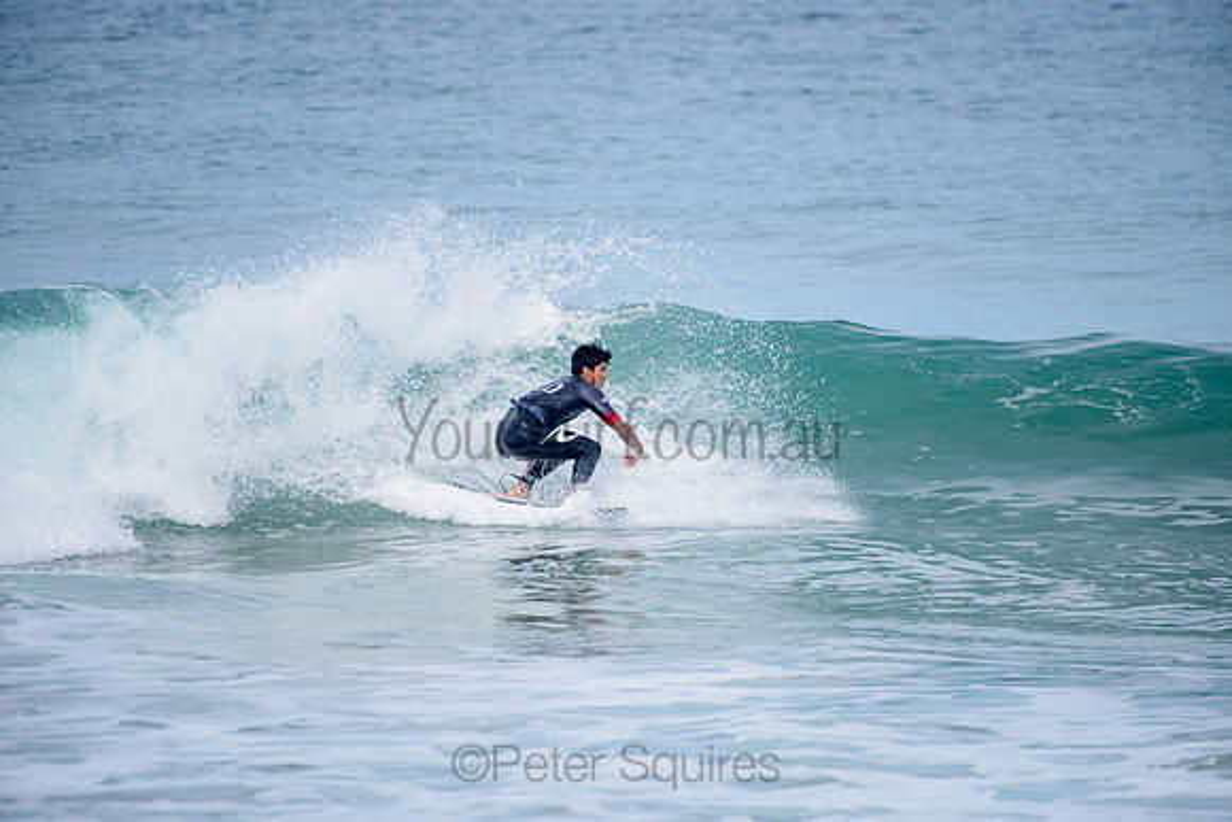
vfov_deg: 2.8
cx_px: 616
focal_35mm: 500
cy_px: 411
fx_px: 17114
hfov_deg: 4.1
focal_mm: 500
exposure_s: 1/2000
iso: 250
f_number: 5.6
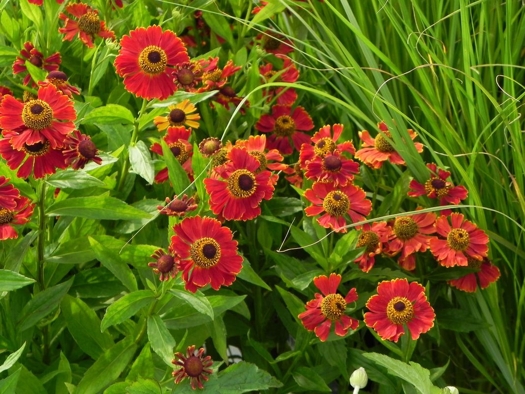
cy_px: 197
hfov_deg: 18.7
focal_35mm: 105
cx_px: 262
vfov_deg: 14.1
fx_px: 1592
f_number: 4.5
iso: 160
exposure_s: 1/250
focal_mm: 18.8
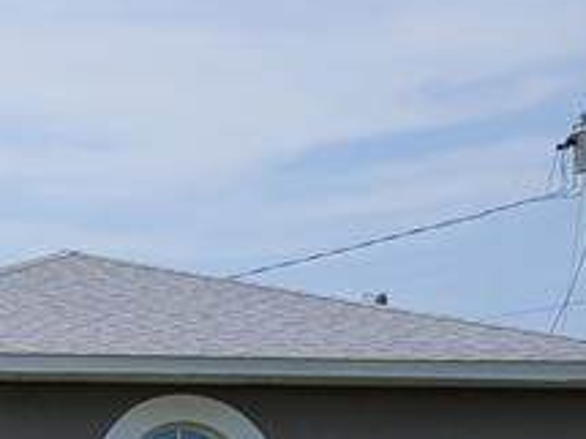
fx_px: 2098
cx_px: -392
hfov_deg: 14.4
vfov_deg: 11.5
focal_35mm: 124
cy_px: 638
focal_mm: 5.4
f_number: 1.8
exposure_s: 1/3637
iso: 40
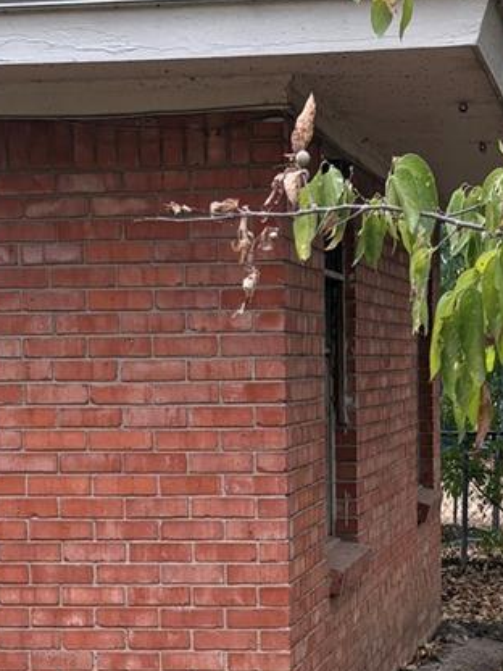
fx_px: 1860
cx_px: 314
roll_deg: -1.2
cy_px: 561
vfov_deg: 20.2
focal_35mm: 96
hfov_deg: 15.4
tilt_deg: -4.7
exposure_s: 1/316
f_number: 1.6
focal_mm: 5.96
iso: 64
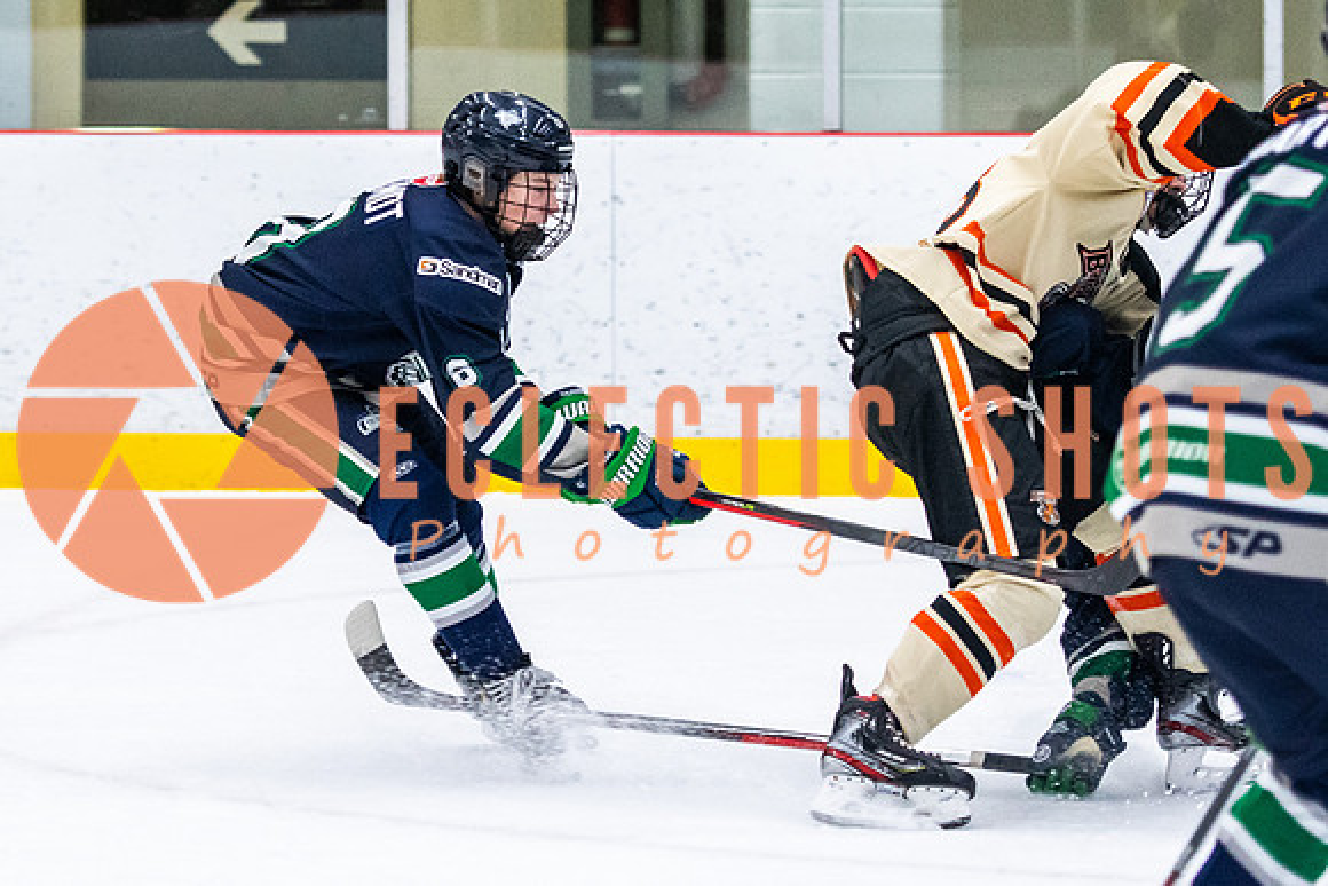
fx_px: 9217
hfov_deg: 8.2
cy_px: 325
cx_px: 379
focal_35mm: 250
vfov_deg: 5.5
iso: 1800
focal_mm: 100
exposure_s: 1/640
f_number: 2.8
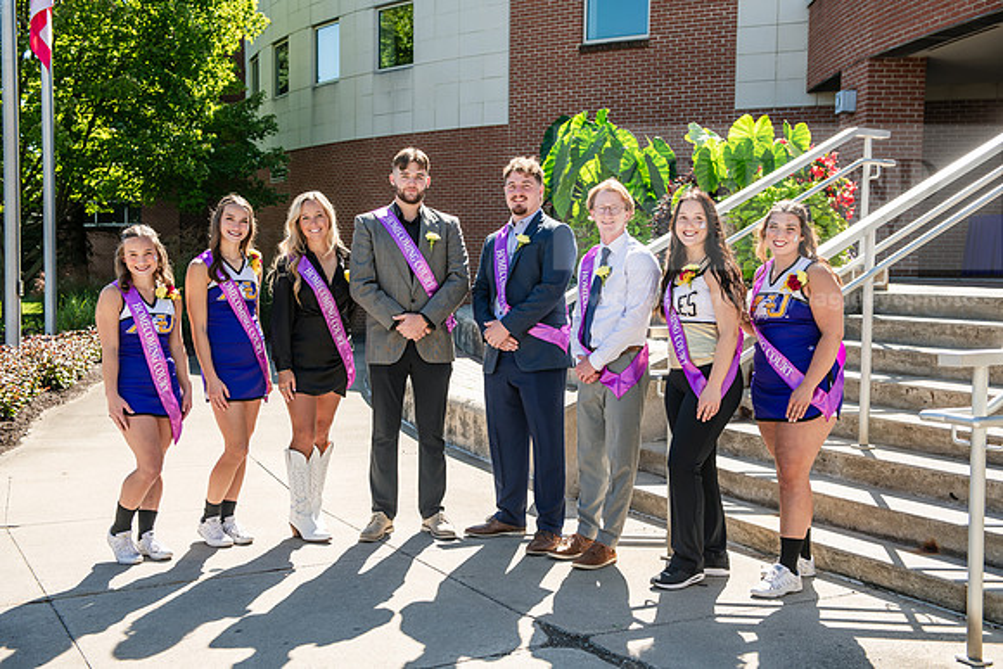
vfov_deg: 29.9
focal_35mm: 45
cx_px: 502
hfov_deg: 43.6
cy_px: 334
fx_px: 1254
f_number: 4
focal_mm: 45
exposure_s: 1/400
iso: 125
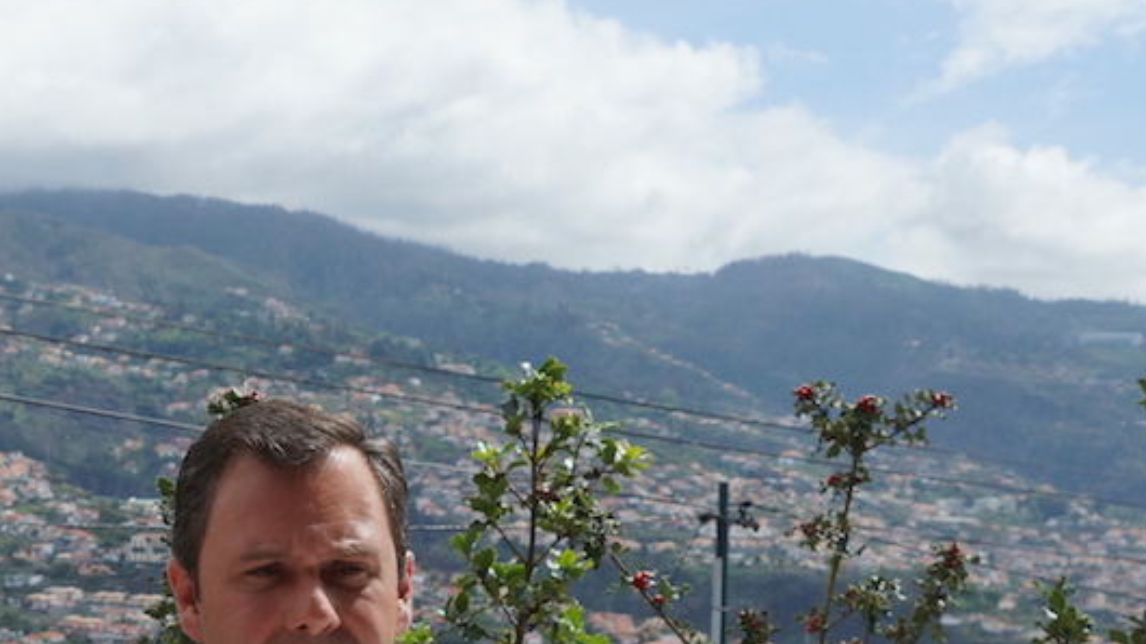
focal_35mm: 91
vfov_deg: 13.0
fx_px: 2765
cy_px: 703
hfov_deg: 23.0
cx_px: 205
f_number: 8
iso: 500
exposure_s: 1/1250
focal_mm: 24
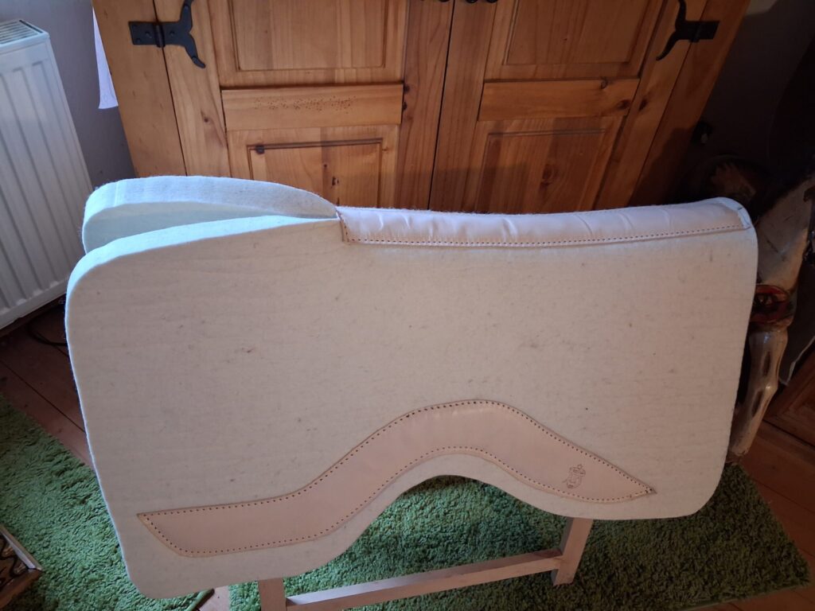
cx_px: 408
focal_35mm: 27
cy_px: 306
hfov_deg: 65.3
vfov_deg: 51.4
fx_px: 636
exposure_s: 1/25
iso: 500
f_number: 1.8
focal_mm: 4
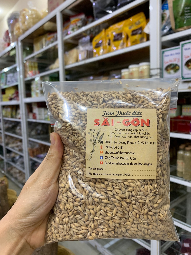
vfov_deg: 67.3
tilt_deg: -6.9
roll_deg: +2.3
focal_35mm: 26
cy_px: 128
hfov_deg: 53.1
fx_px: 191
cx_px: 96
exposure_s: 1/50
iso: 200
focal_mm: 4.25
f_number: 1.8
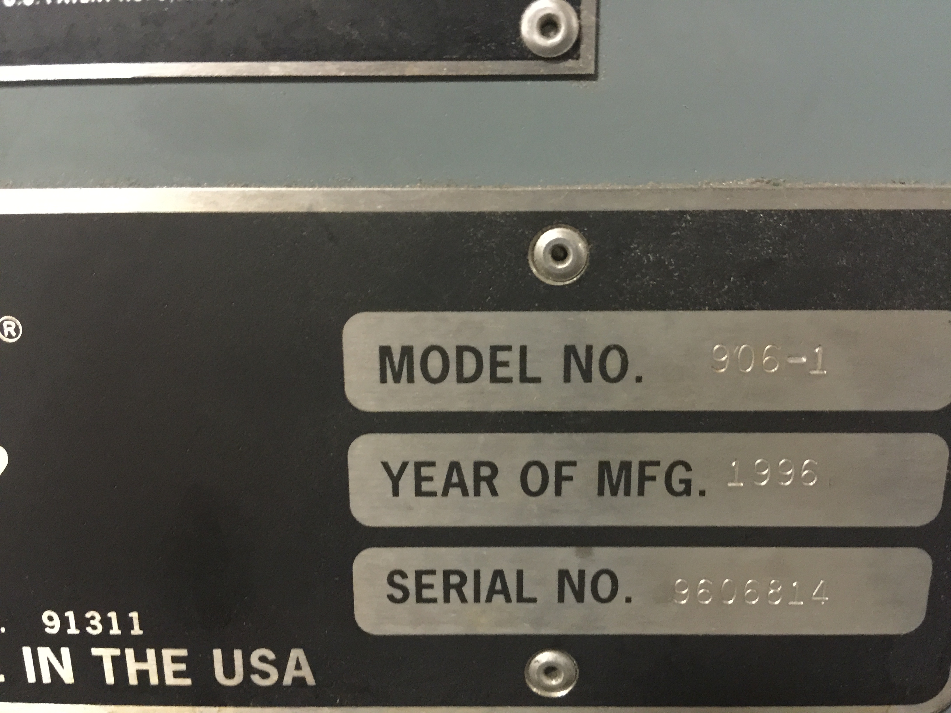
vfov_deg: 48.2
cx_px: 476
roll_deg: +0.0
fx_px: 797
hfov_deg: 61.7
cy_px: 356
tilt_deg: -13.6
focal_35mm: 29
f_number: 2.2
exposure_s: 1/4
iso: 160
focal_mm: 4.15
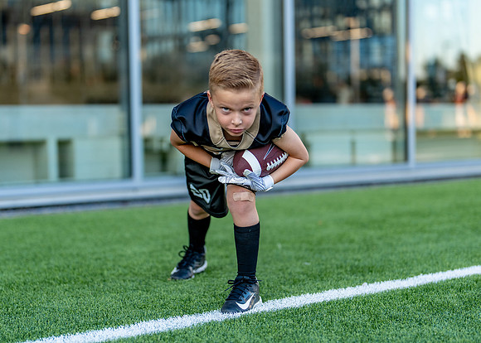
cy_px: 195
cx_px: 221
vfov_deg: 20.3
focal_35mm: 70
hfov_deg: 28.2
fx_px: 958
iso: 200
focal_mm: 50
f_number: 1.2
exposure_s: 1/1000
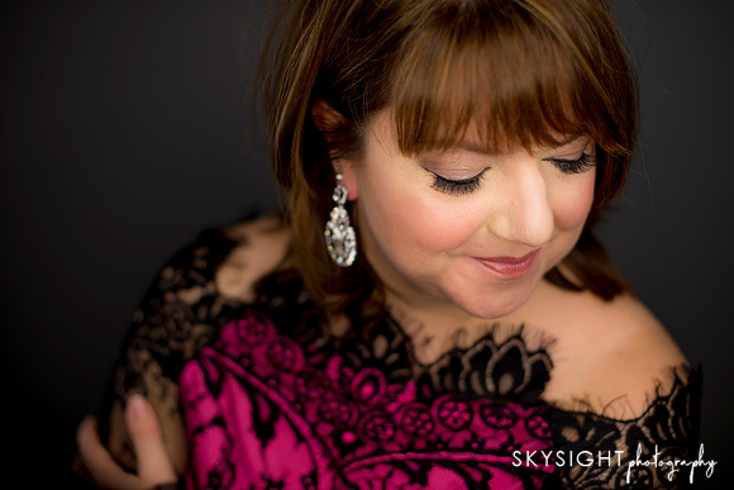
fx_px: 1020
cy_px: 245
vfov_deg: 27.0
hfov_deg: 39.6
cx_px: 367
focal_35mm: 50
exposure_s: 1/500
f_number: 2.2
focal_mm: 50
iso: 200
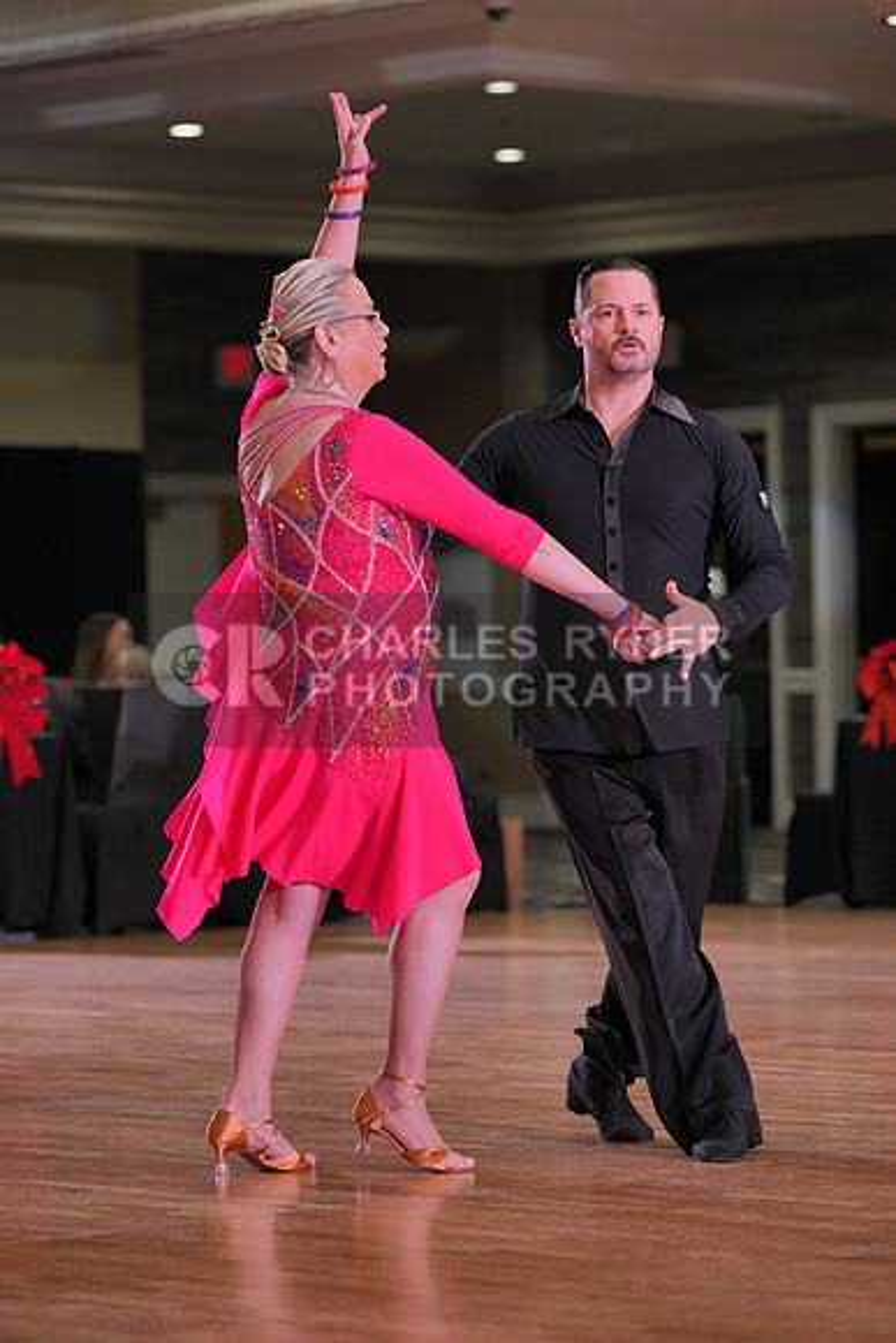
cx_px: 448
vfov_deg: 14.9
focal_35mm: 138
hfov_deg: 9.9
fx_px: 5149
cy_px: 672
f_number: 4
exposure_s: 1/500
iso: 2000
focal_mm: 138
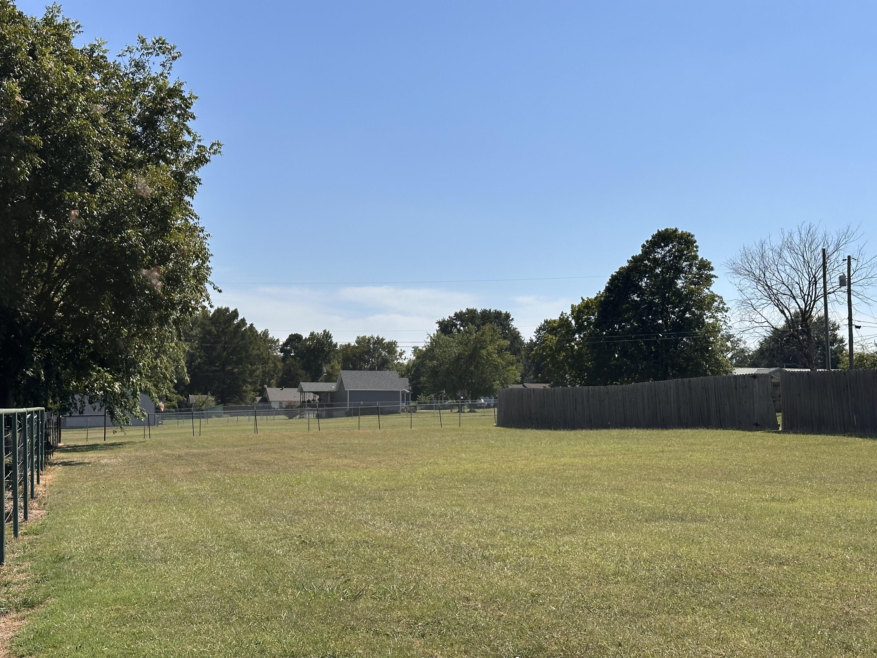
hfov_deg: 39.7
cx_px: 438
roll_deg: -0.6
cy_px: 329
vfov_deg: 30.3
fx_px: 1216
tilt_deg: +4.2
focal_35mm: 48
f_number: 1.78
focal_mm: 6.86
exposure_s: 1/7092
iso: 64
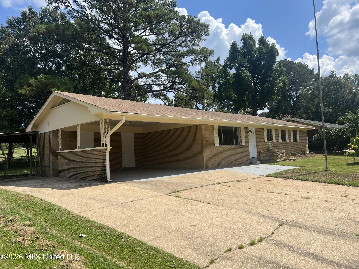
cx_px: 180
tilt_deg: +3.9
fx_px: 270
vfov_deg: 53.1
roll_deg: +2.4
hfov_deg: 67.3
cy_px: 134
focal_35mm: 26
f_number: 1.5
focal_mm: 5.7
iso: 50
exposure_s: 1/4831
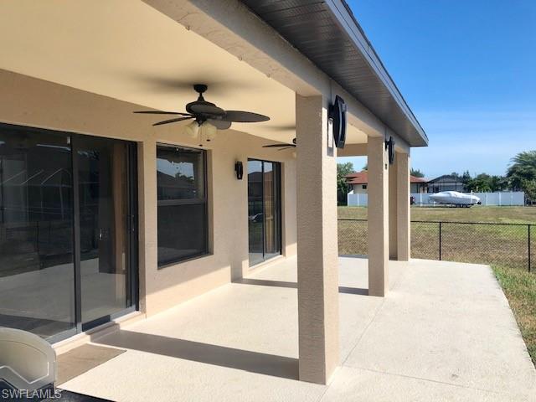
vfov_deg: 49.7
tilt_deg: -1.9
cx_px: 268
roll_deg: +1.6
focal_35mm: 28
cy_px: 201
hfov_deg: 63.4
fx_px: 434
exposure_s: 1/1946
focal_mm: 3.99
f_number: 1.8
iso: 20
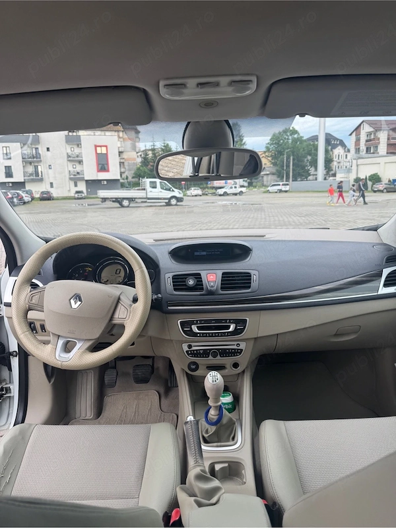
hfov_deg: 56.8
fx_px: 366
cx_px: 198
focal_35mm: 24
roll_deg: +3.0
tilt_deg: -11.0
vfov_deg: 71.6
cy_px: 264
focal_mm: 6.76
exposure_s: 1/518
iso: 80
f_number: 1.78
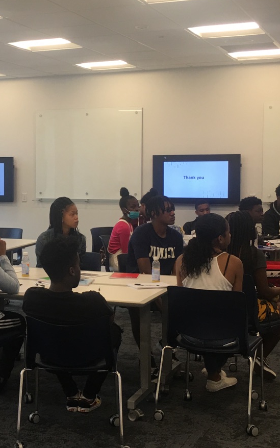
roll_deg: -0.6
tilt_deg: -2.4
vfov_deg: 32.5
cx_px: 30
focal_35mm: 63
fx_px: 769
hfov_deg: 20.2
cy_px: 217
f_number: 2.2
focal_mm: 4.15
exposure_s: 1/40
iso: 25
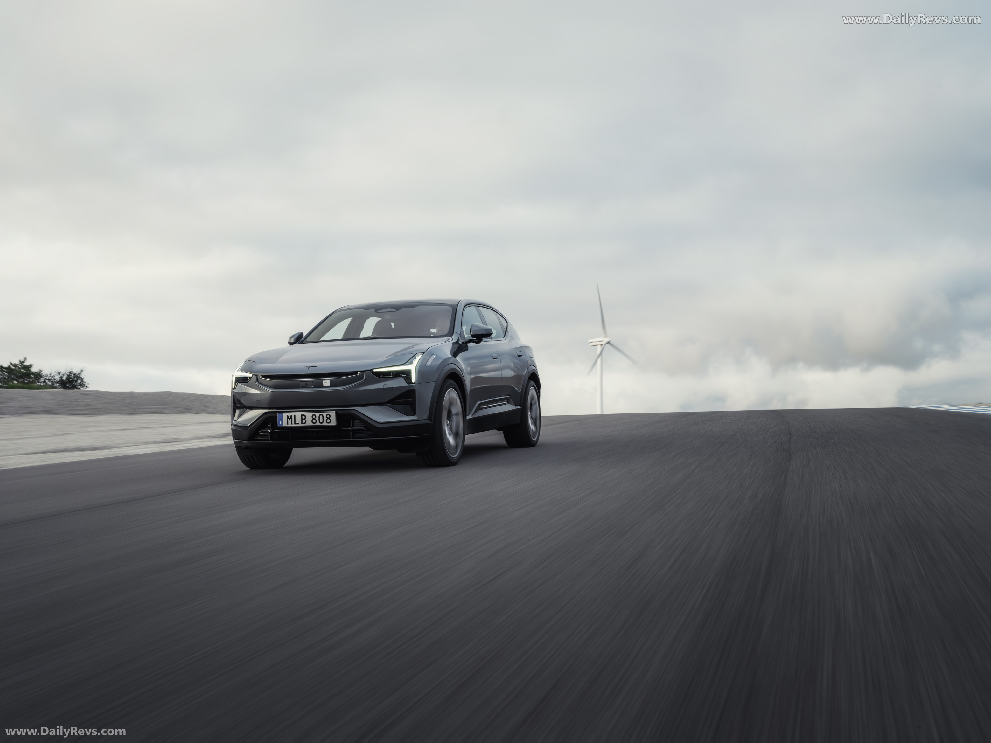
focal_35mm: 40
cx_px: 496
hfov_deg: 46.8
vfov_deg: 36.0
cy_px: 372
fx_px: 1145
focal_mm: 50.8
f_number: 11
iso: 200
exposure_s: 1/25
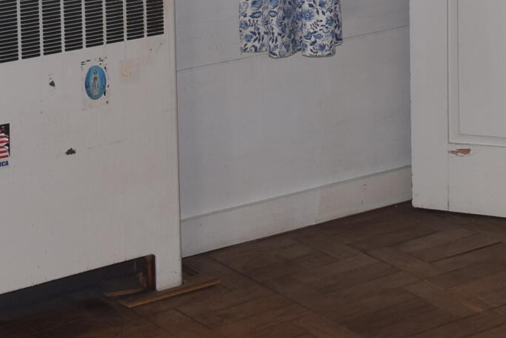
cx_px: 524
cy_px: -258
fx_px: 1659
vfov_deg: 10.9
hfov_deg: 16.9
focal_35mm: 118
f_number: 5.6
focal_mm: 18
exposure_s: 1/125
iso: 180
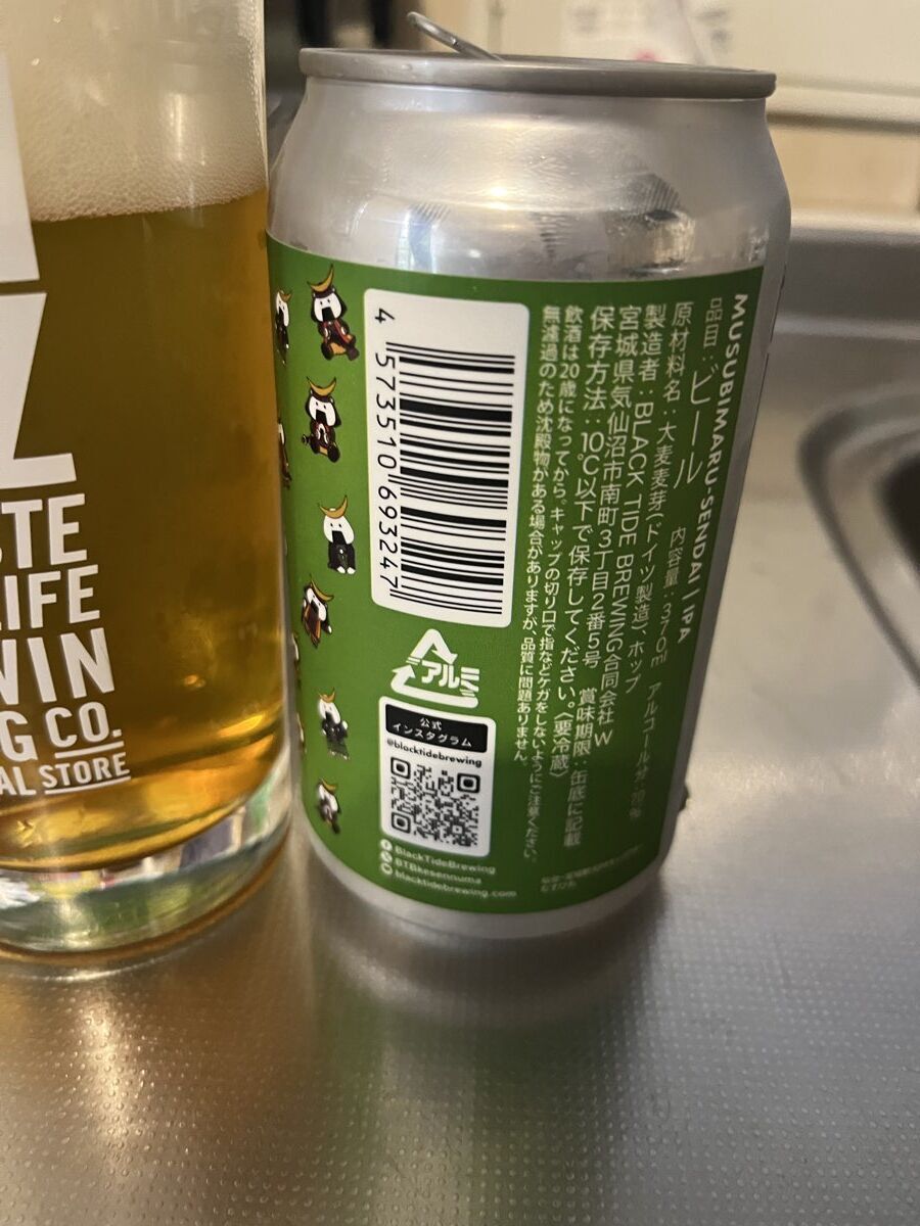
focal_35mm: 26
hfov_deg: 53.1
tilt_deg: -31.1
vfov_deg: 67.3
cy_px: 613
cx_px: 460
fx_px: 921
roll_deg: -2.5
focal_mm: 5.1
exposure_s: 1/40
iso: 500
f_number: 1.6
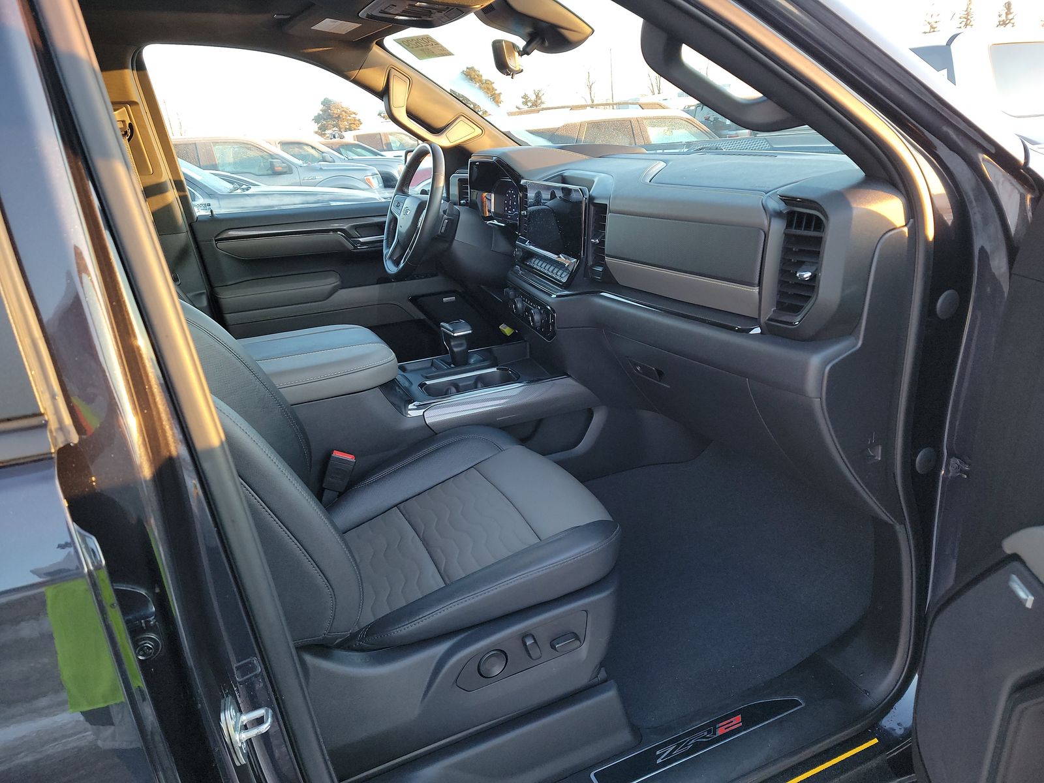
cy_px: 392
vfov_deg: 56.8
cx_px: 522
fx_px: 724
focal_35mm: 24
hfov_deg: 71.6
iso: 273
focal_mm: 6.7
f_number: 1.8
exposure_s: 1/59
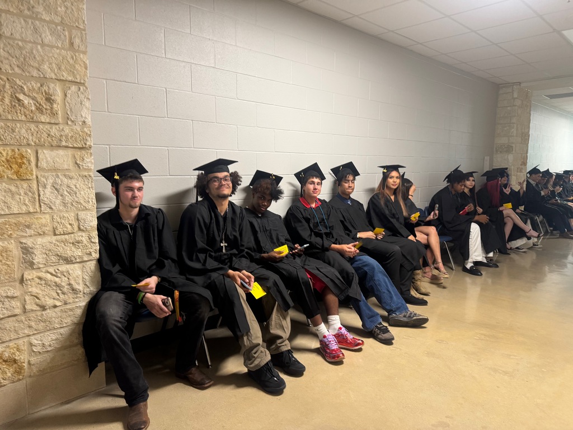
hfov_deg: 71.6
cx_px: 286
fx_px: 397
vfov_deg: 56.8
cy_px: 215
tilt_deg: -7.2
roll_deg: +1.6
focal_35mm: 24
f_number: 1.78
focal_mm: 6.76
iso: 320
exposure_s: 1/60
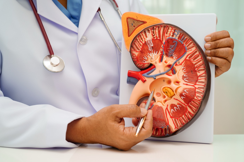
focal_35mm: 50
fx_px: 339
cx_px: 122
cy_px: 81
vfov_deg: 27.0
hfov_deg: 39.6
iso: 100
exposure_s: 1/80
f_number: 3.5
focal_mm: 50
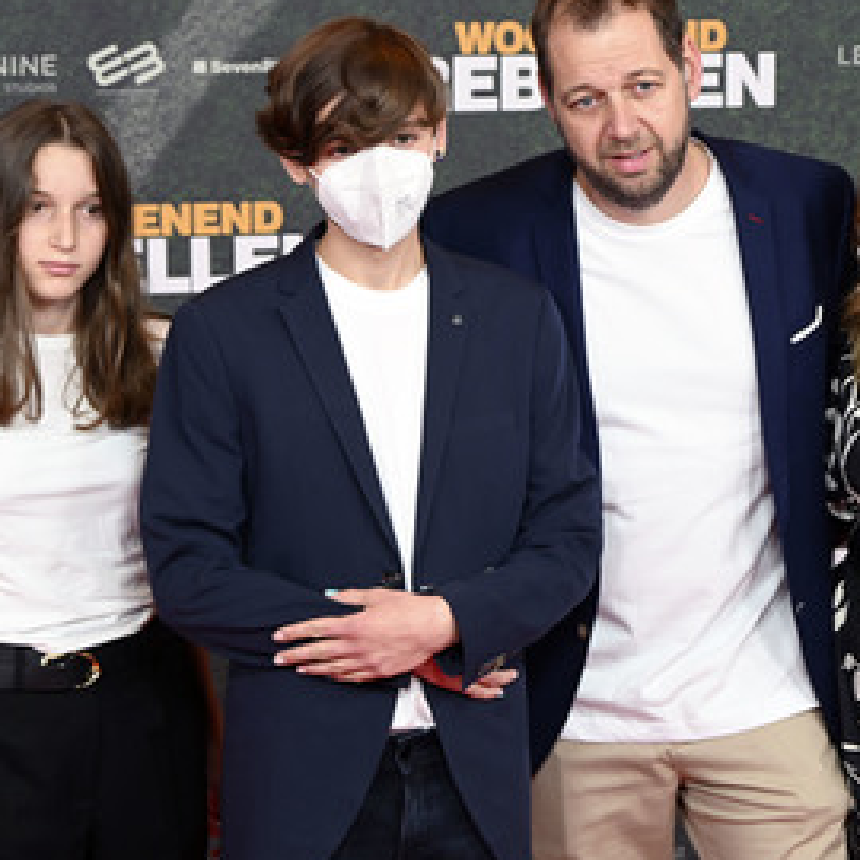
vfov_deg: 20.4
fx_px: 2389
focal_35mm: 85
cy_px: 411
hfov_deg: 20.4
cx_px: 514
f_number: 6.3
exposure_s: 1/200
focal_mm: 60
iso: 1000
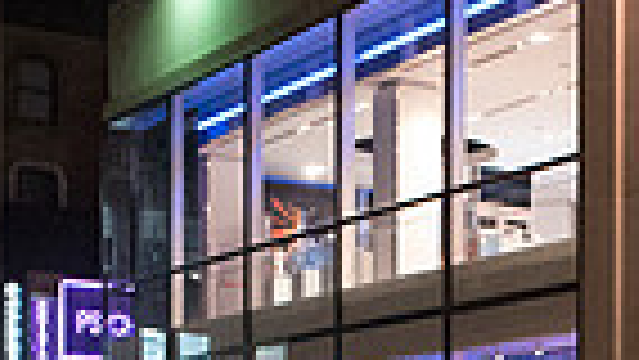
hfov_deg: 20.6
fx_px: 1746
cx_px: 486
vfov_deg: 10.9
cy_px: 673
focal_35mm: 103
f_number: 2.8
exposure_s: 1/320
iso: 8000
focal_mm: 24
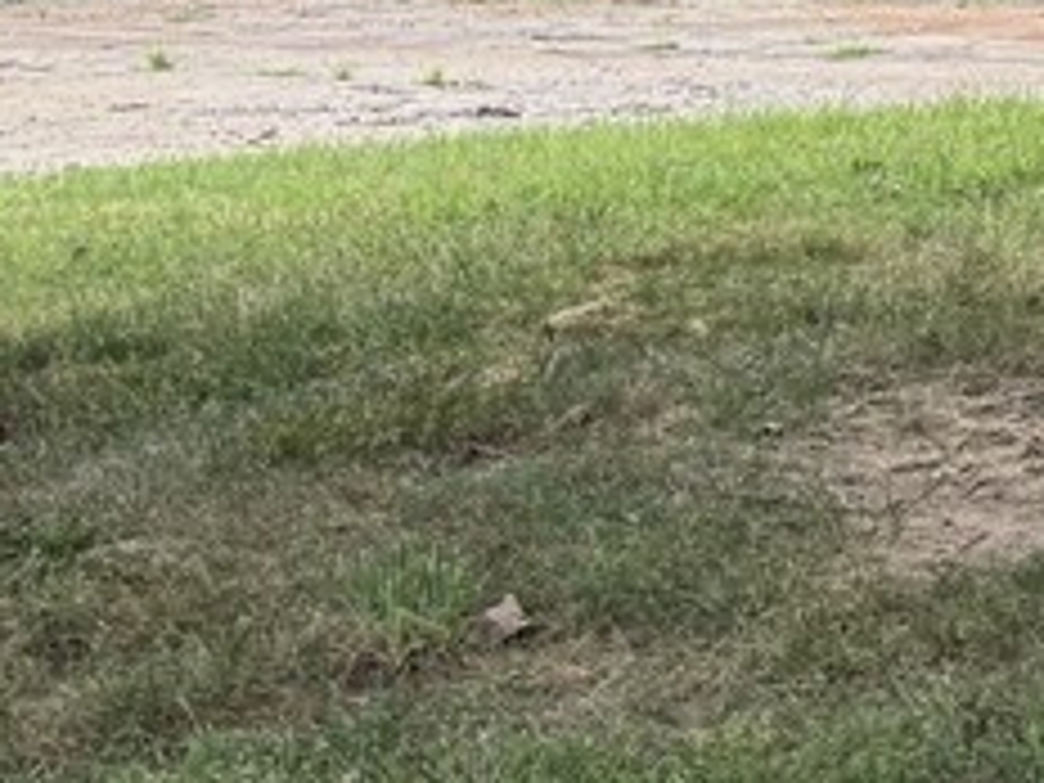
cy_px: -194
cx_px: 1890
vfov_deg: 13.5
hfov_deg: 15.8
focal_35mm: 106
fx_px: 3197
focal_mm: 6.76
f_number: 1.78
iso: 100
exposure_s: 1/1770
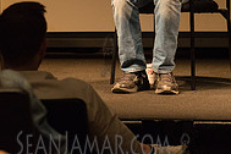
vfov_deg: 7.4
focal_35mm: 184
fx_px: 1181
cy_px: -63
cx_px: 108
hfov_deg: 11.2
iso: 2500
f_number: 4
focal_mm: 60
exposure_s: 1/100
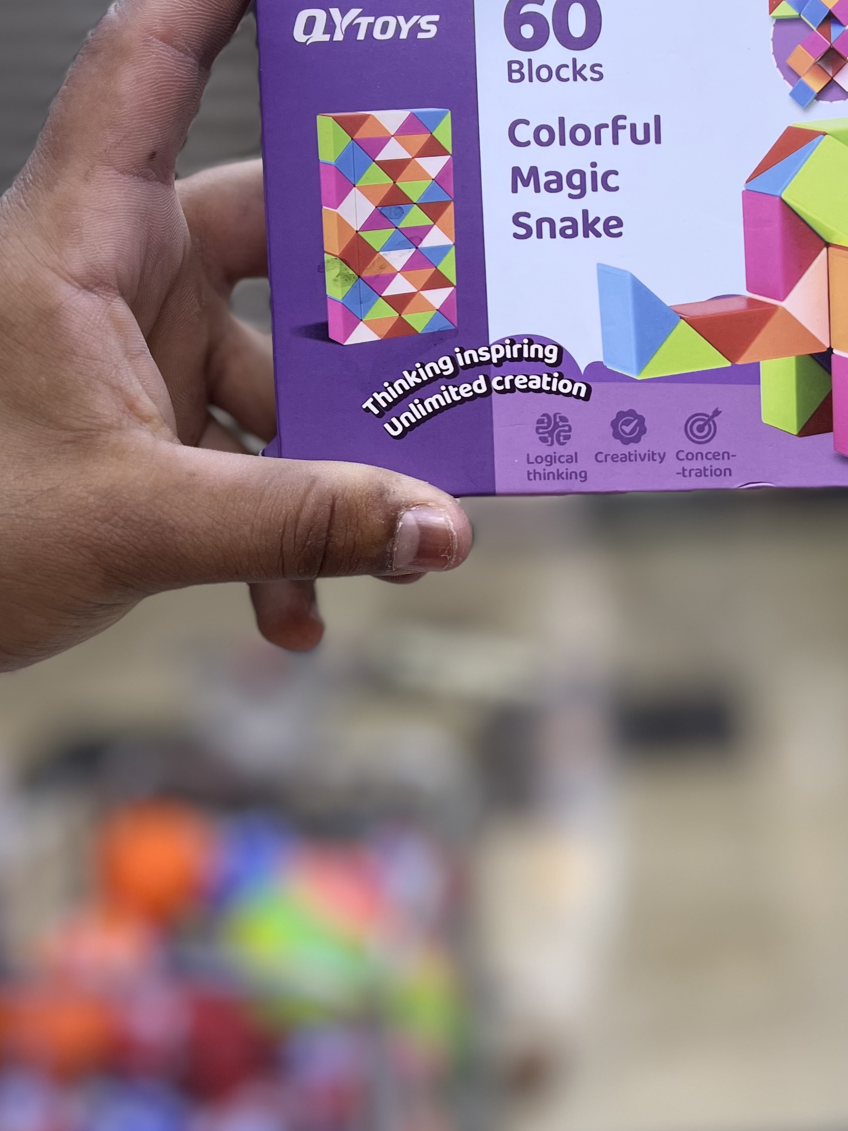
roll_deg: +2.2
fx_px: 1405
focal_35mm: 43
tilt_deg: -8.4
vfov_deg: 43.3
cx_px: 696
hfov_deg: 32.5
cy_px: 384
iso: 40
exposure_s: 1/181
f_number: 1.5
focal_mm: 5.7
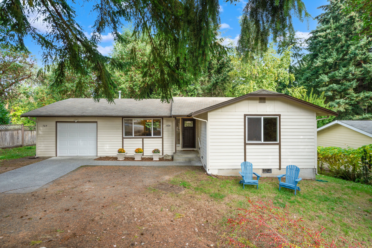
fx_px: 196
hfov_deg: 86.9
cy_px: 124
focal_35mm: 19
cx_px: 186
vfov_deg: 64.6
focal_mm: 19
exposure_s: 1/250
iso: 500
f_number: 9
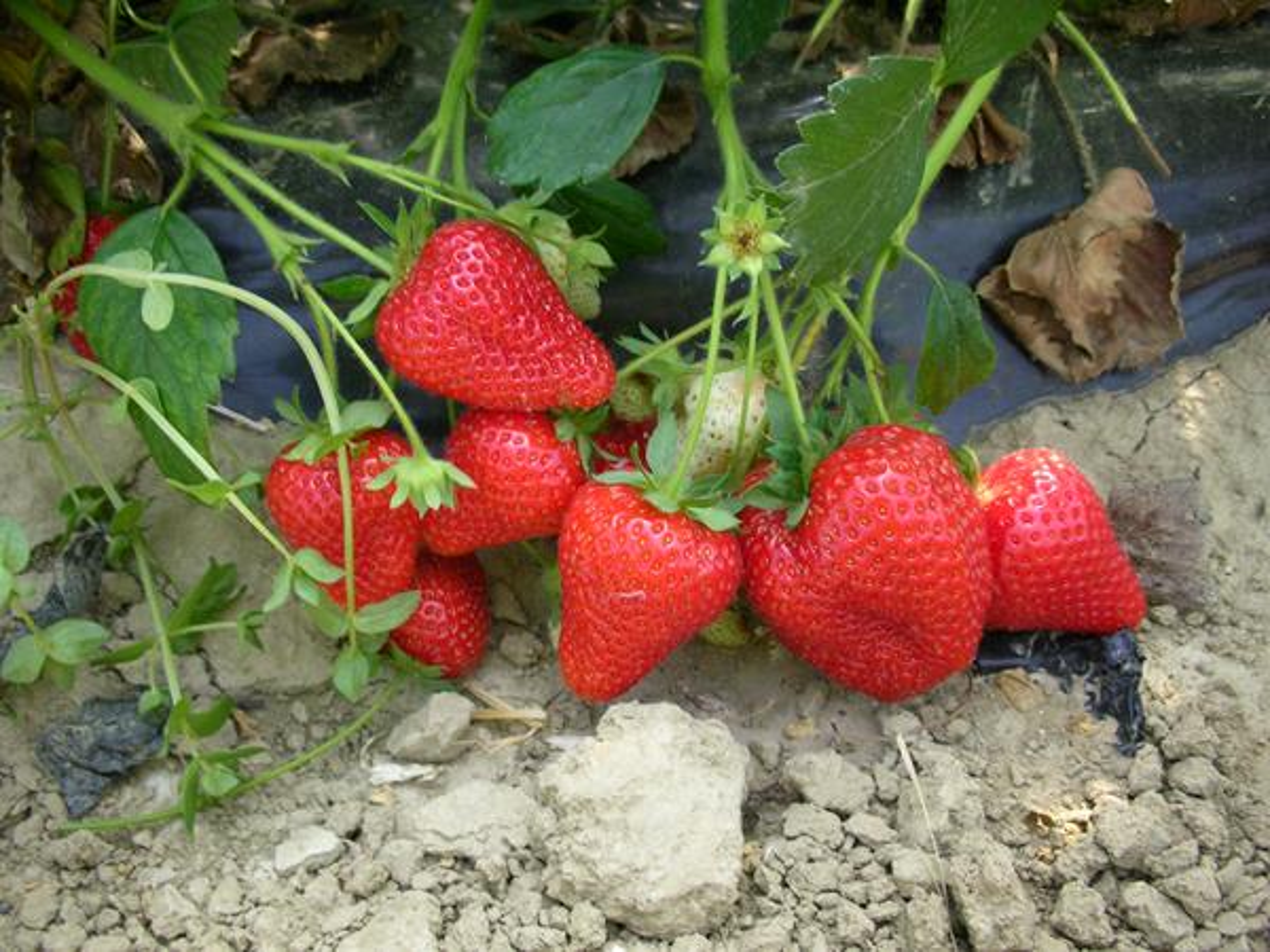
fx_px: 1284
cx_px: 635
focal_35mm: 35
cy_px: 476
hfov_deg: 52.6
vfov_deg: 40.7
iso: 50
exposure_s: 1/97
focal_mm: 5.8
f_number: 3
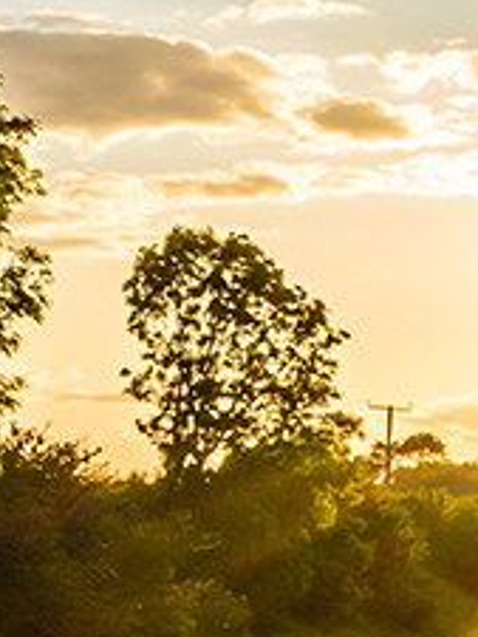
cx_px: 823
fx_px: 3771
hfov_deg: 7.1
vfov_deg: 9.4
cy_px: 936
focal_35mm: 205
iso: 200
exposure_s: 1/50
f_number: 22
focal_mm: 24
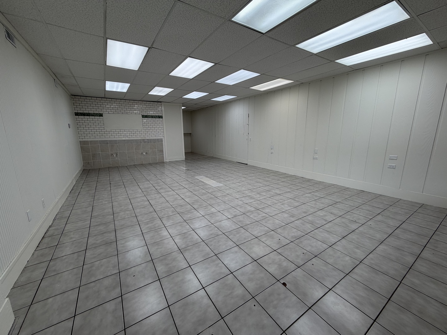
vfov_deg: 85.7
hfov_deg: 102.1
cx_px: 224
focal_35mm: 14
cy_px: 168
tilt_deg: -11.1
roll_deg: +1.0
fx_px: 181
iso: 50
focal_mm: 2.22
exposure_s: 1/120
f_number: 2.2
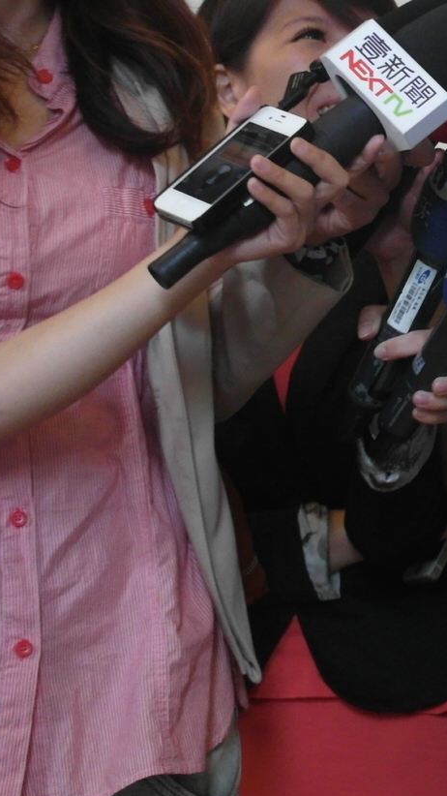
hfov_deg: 9.0
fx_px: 2804
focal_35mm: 133
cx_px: 580
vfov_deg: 15.9
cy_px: 77
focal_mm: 10.6
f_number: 3
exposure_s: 1/45
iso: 200
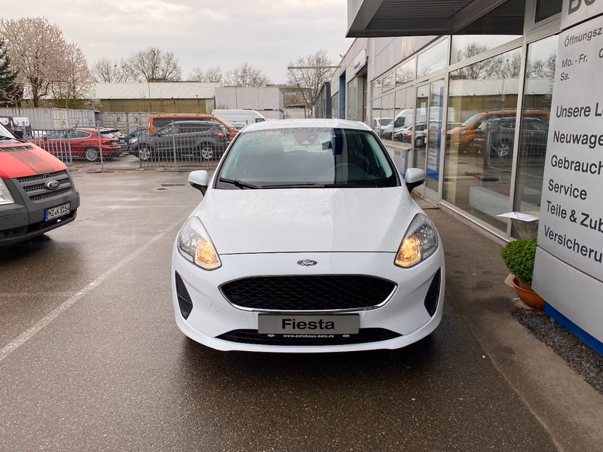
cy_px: 226
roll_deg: +0.2
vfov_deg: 53.1
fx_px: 453
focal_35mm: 26
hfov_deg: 67.3
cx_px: 302
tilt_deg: -10.3
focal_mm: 4.25
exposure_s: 1/469
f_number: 1.8
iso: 32
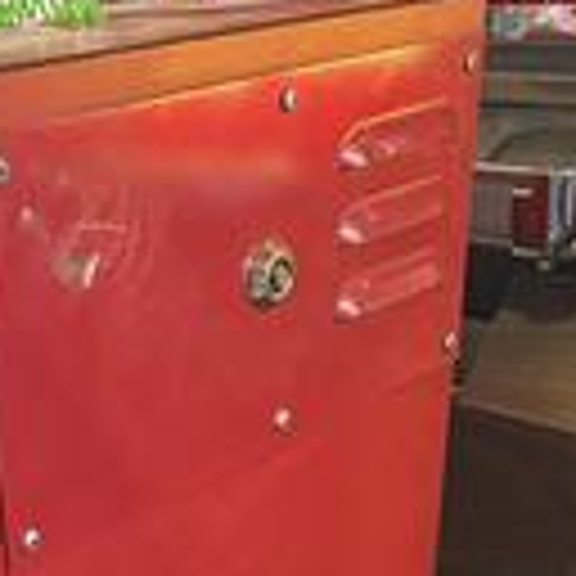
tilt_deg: -33.5
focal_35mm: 66
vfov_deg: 22.6
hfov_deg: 25.4
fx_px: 1242
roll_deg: +4.4
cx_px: 70
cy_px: 796
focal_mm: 6.76
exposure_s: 1/40
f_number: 1.78
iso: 800
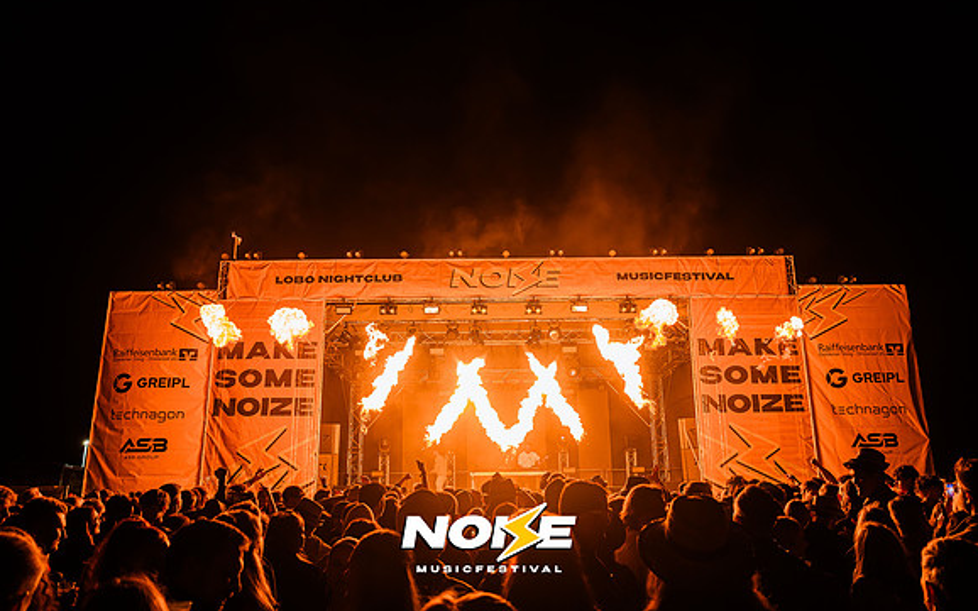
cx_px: 489
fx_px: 746
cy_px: 289
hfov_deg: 66.5
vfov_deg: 44.5
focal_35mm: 28
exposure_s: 1/160
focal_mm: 27
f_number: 4
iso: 1000
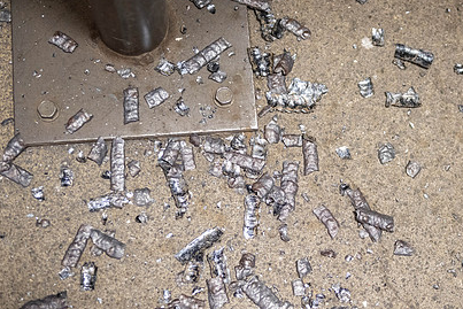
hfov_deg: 29.1
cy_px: 160
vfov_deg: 19.7
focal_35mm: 69
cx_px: 303
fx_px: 888
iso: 2500
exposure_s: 1/160
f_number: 2.8
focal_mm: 48
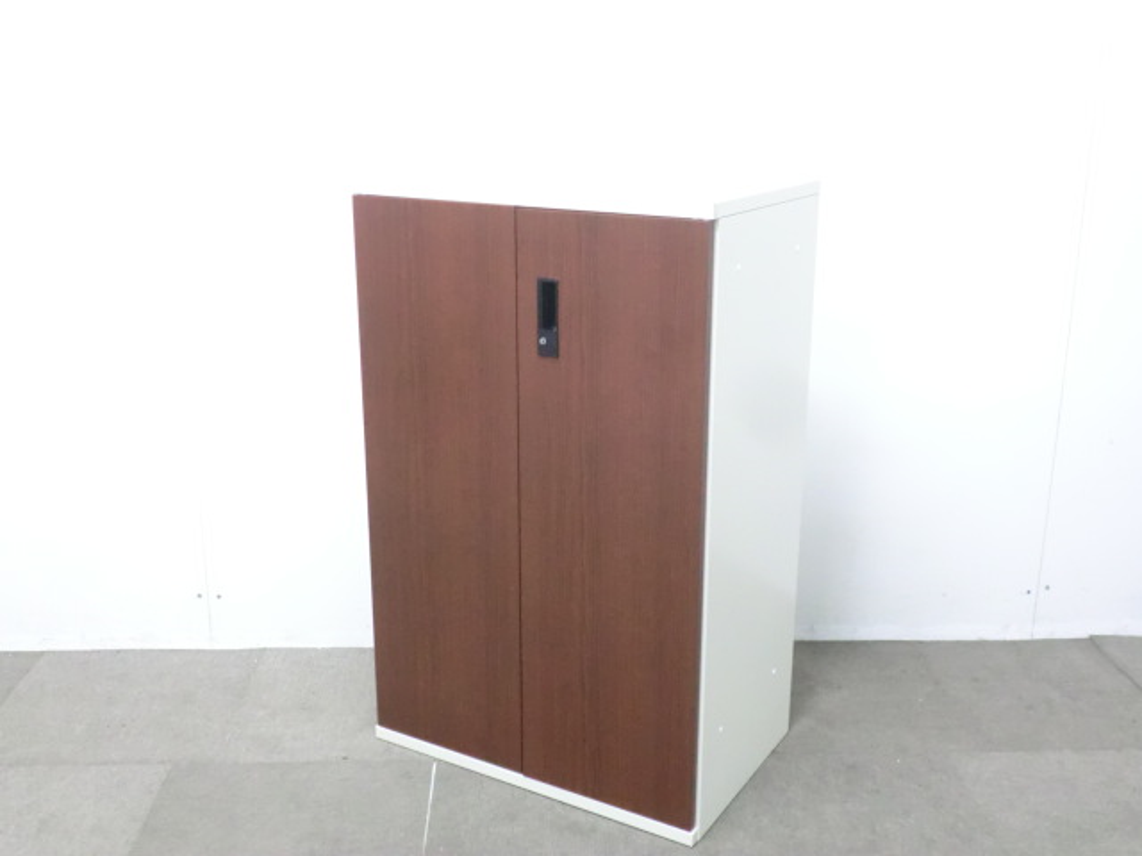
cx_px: 571
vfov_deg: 37.7
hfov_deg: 49.0
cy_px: 428
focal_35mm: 38
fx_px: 1254
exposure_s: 1/25
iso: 800
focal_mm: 6.9
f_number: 3.9
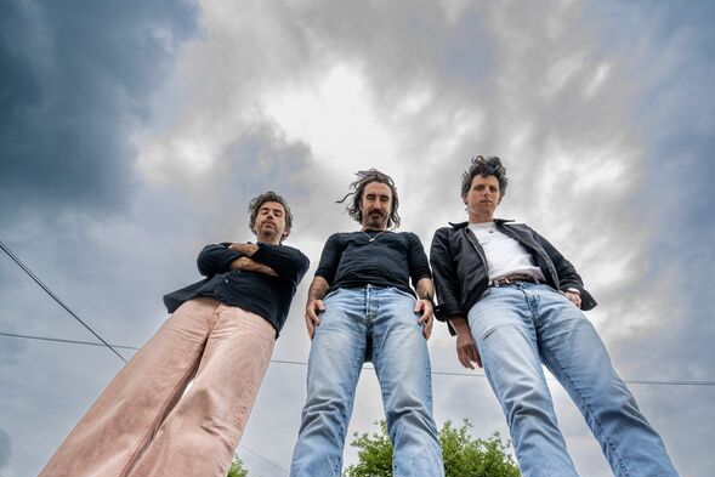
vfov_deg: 63.8
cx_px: 368
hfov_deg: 86.9
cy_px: 293
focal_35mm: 19
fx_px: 377
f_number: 5.6
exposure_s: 1/320
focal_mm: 14
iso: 160
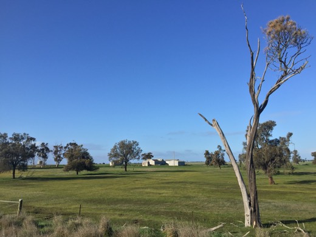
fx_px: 265
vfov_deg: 48.2
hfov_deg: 61.7
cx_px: 158
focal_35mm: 29
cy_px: 118
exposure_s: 1/1582
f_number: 2.2
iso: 32
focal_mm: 4.15
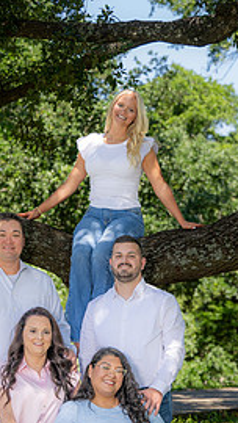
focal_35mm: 131
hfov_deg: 9.3
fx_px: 1469
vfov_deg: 16.3
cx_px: 144
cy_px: 321
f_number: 4
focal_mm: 75
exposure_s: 1/200
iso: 100
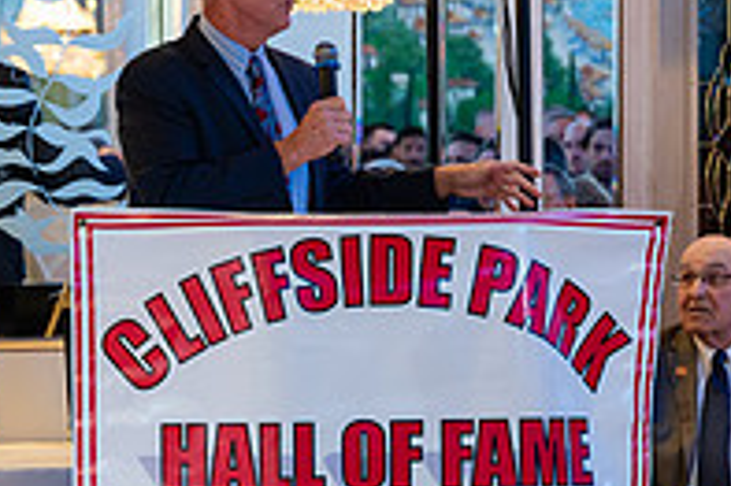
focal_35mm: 208
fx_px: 4220
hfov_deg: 9.9
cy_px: 308
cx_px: 427
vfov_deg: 6.6
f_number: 3.2
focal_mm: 70
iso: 1250
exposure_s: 1/200
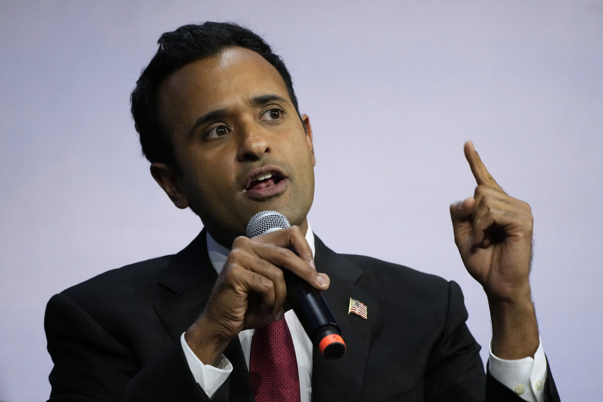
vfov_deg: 4.2
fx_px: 5527
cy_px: 201
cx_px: 302
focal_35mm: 330
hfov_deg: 6.2
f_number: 5.6
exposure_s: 1/400
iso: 4000
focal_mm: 330
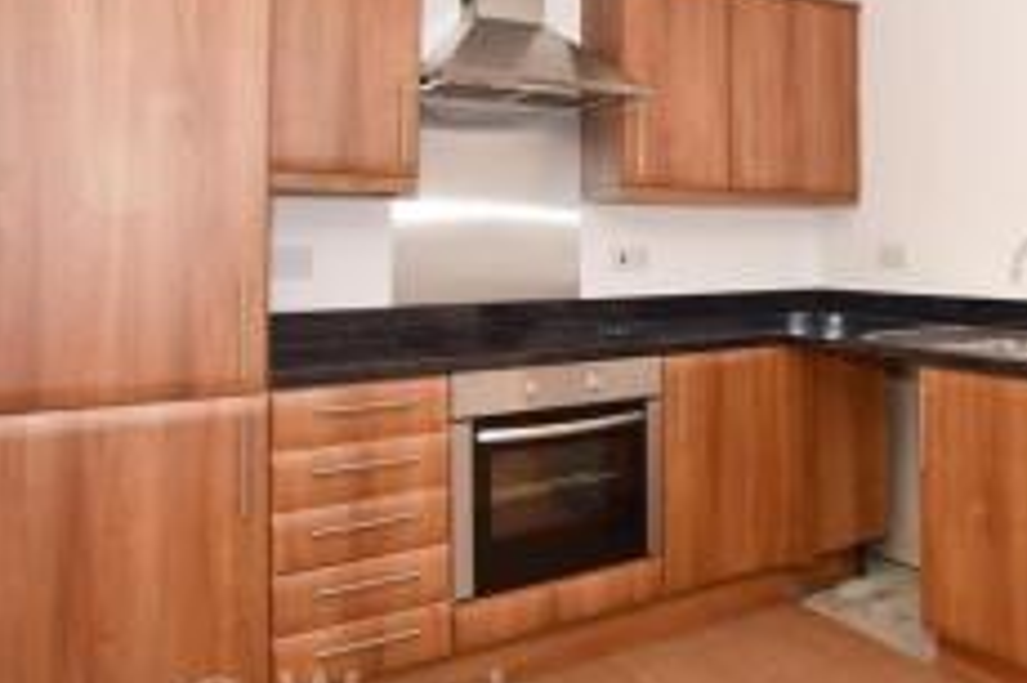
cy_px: 221
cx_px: 875
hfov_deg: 54.5
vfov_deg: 41.7
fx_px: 884
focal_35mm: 31
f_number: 5
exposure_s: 1/60
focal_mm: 10
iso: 200
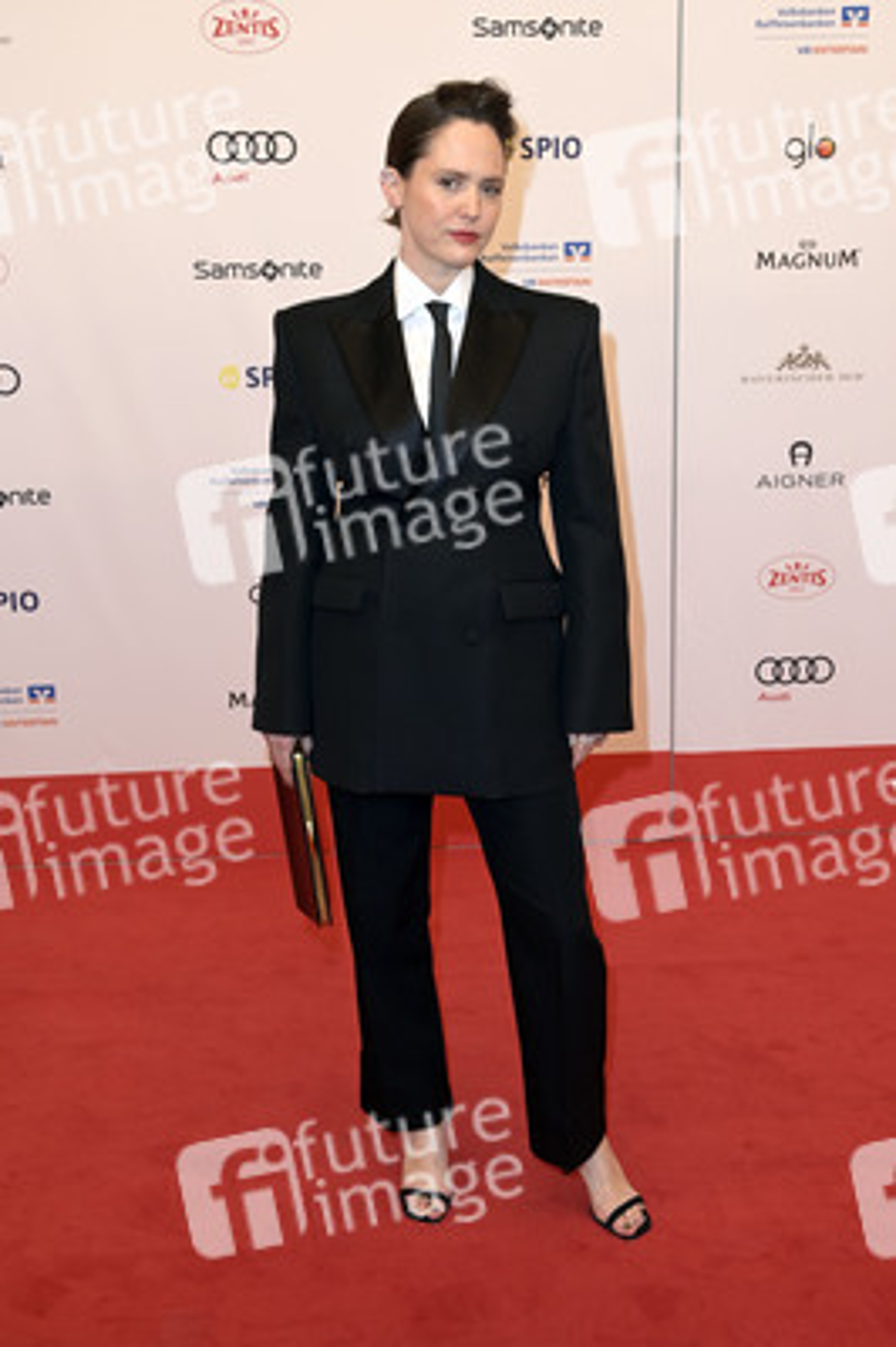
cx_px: 448
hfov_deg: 31.8
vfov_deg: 46.4
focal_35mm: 42
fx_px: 1571
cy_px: 674
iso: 400
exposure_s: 1/250
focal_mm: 42
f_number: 6.3
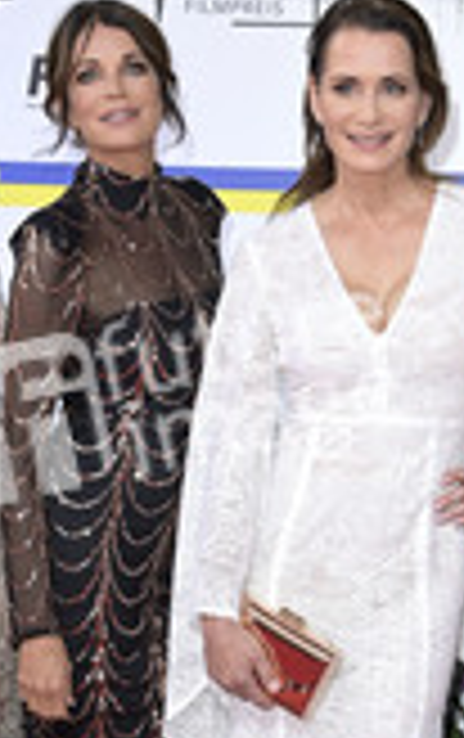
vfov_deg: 17.3
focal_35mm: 119
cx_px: 302
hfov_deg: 11.0
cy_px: 626
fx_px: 2399
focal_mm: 48
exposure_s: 1/250
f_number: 5.6
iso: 640
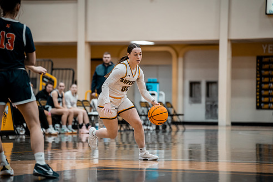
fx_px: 1365
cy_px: 98
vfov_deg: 7.6
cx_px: 132
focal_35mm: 180
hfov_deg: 11.4
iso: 1600
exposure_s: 1/640
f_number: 2.8
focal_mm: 150
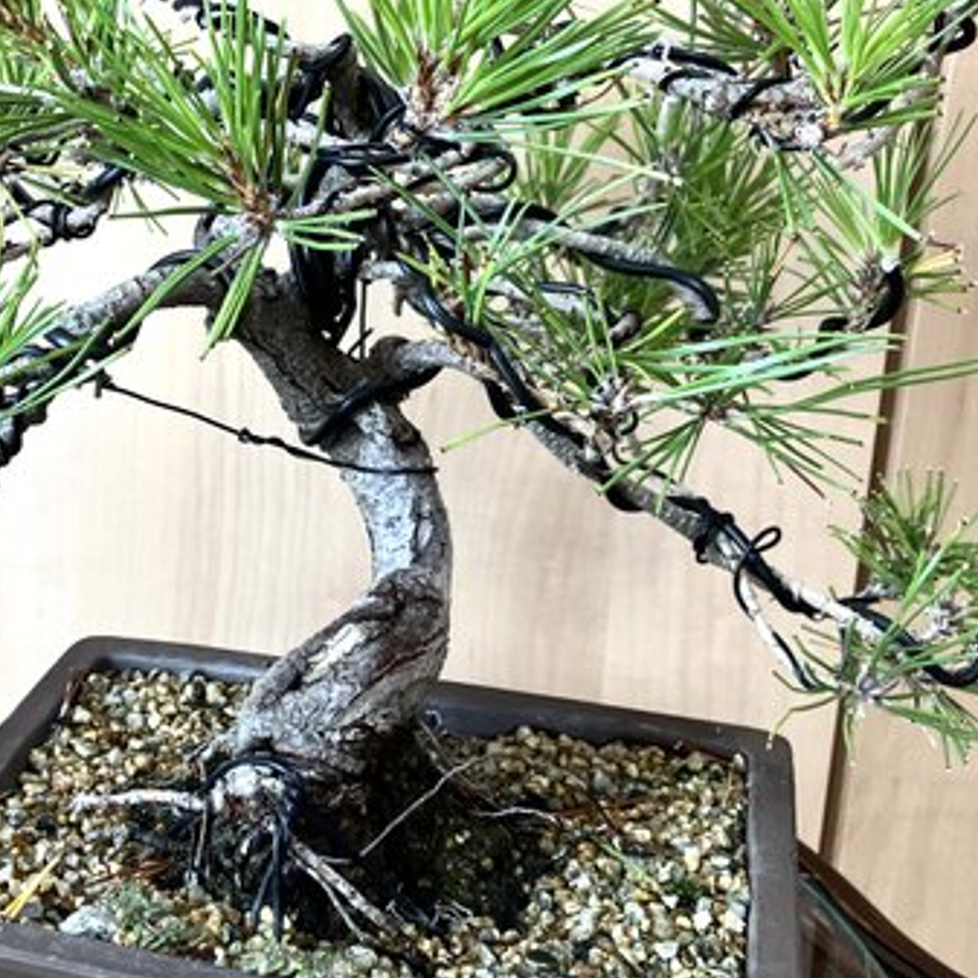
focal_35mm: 47
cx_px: 308
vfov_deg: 35.7
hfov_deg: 35.6
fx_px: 1502
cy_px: 319
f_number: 1.8
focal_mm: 3.99
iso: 80
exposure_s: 1/106
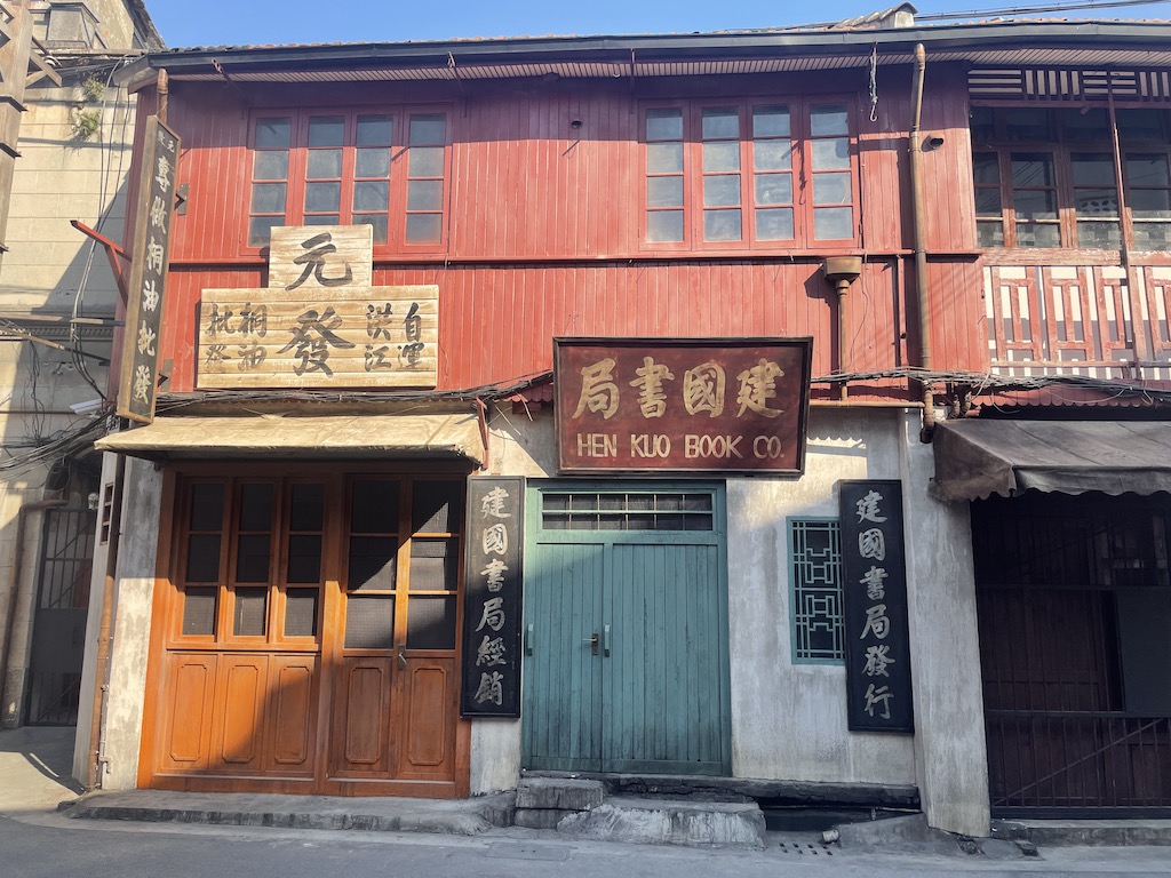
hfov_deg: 67.3
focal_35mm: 26
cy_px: 439
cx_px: 586
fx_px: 880
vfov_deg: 53.1
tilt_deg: +10.5
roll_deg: -1.0
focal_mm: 4.2
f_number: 1.6
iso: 32
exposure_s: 1/1233
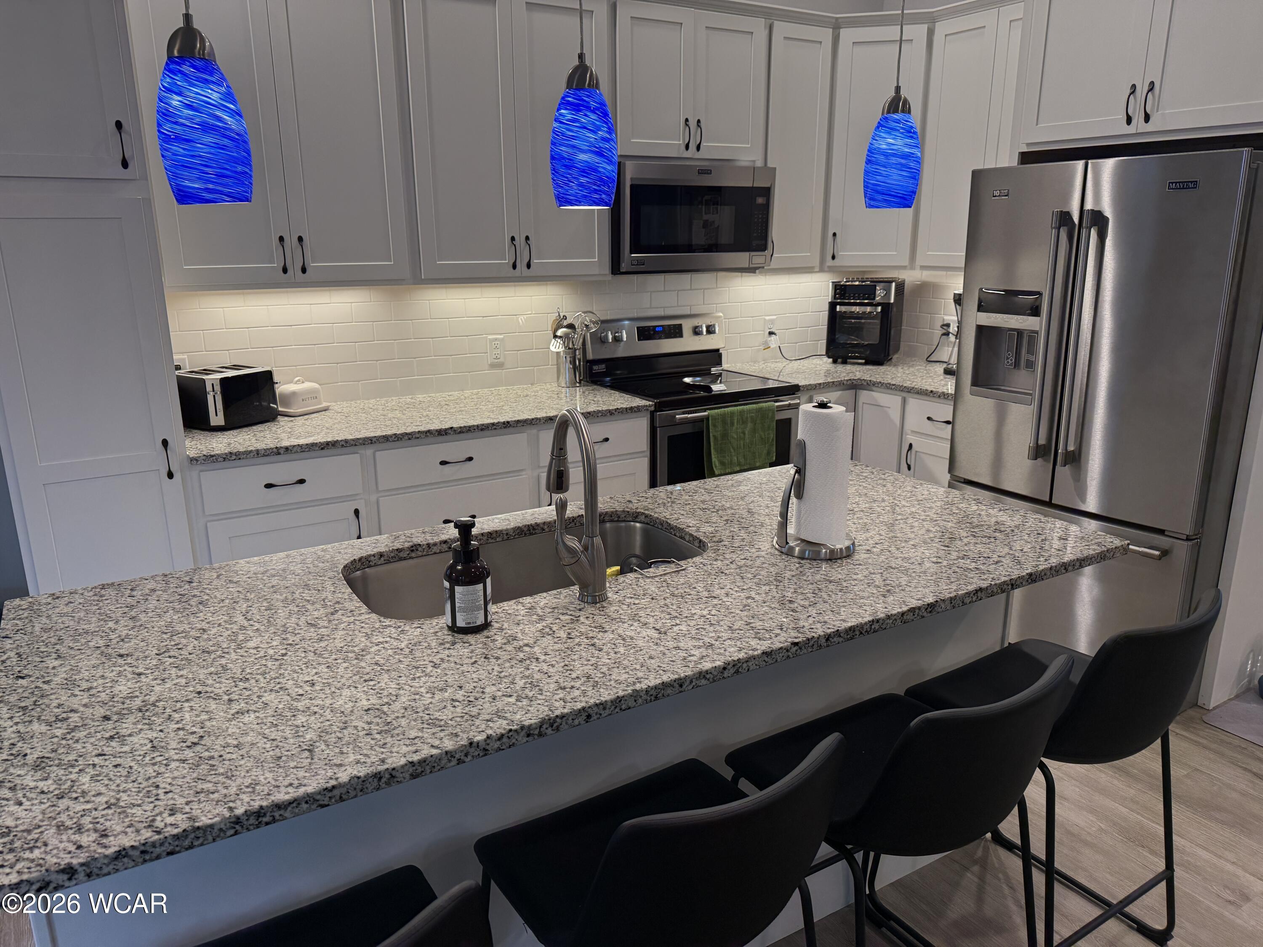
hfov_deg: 71.6
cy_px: 474
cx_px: 632
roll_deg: +0.8
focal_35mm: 24
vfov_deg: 56.8
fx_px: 876
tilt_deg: -14.4
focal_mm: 6.76
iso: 200
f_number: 1.78
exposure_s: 1/120
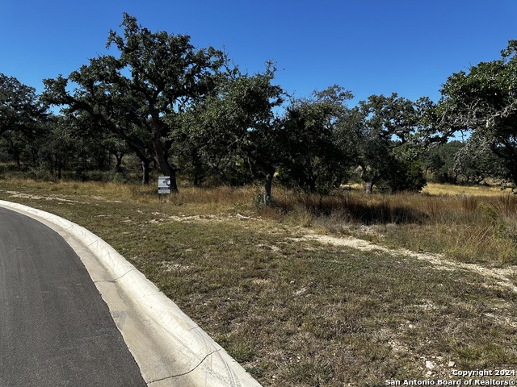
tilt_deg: -6.0
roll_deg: -3.3
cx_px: 258
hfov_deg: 71.6
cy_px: 194
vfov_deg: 56.8
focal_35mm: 24
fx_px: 358
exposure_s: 1/3597
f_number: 1.78
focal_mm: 6.86
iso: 80
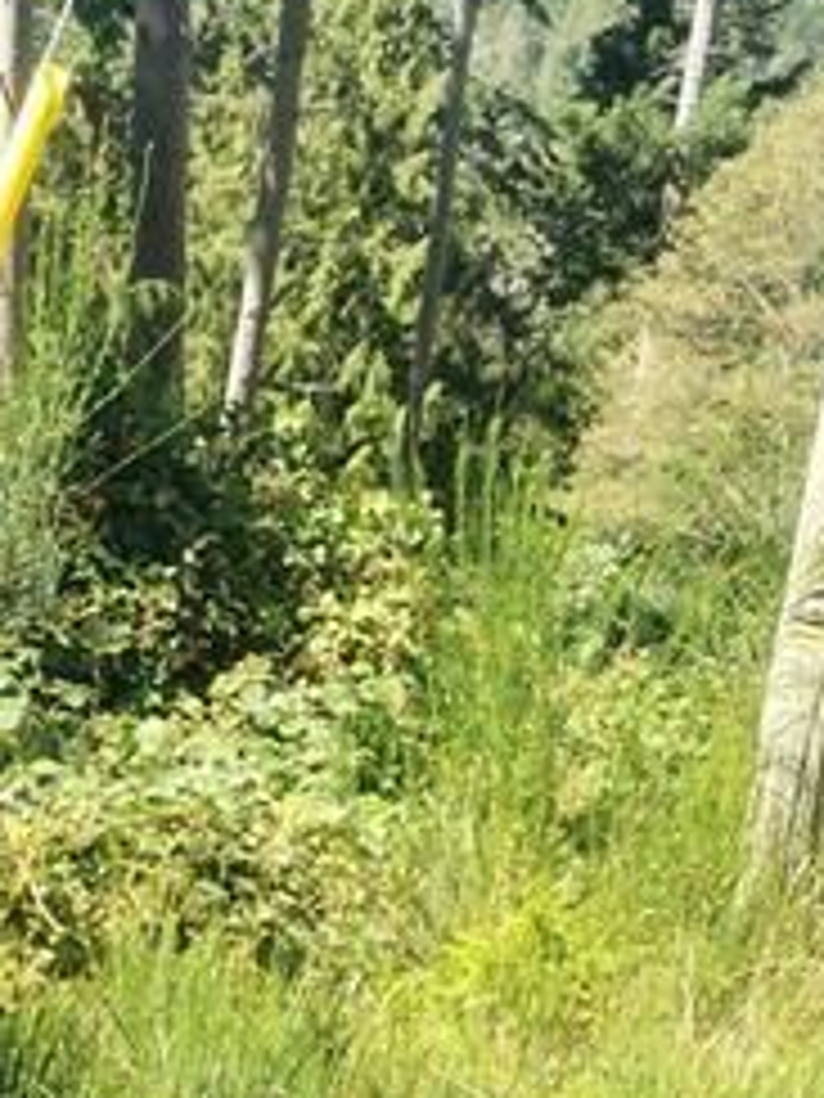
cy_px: 1516
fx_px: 2698
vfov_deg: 20.5
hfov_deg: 16.5
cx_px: -225
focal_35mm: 85
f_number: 1.6
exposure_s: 1/781
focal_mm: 5.56
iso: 50
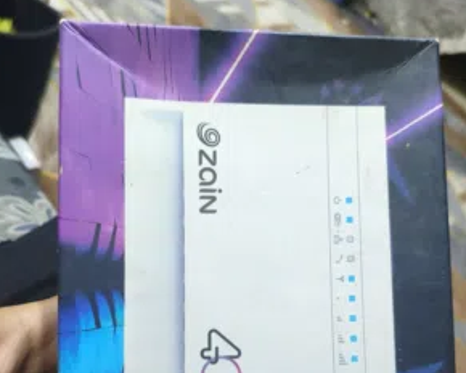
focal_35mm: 35
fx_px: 483
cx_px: 227
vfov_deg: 41.2
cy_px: 273
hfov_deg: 51.5
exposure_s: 1/50
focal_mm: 4.94
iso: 320
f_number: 1.5
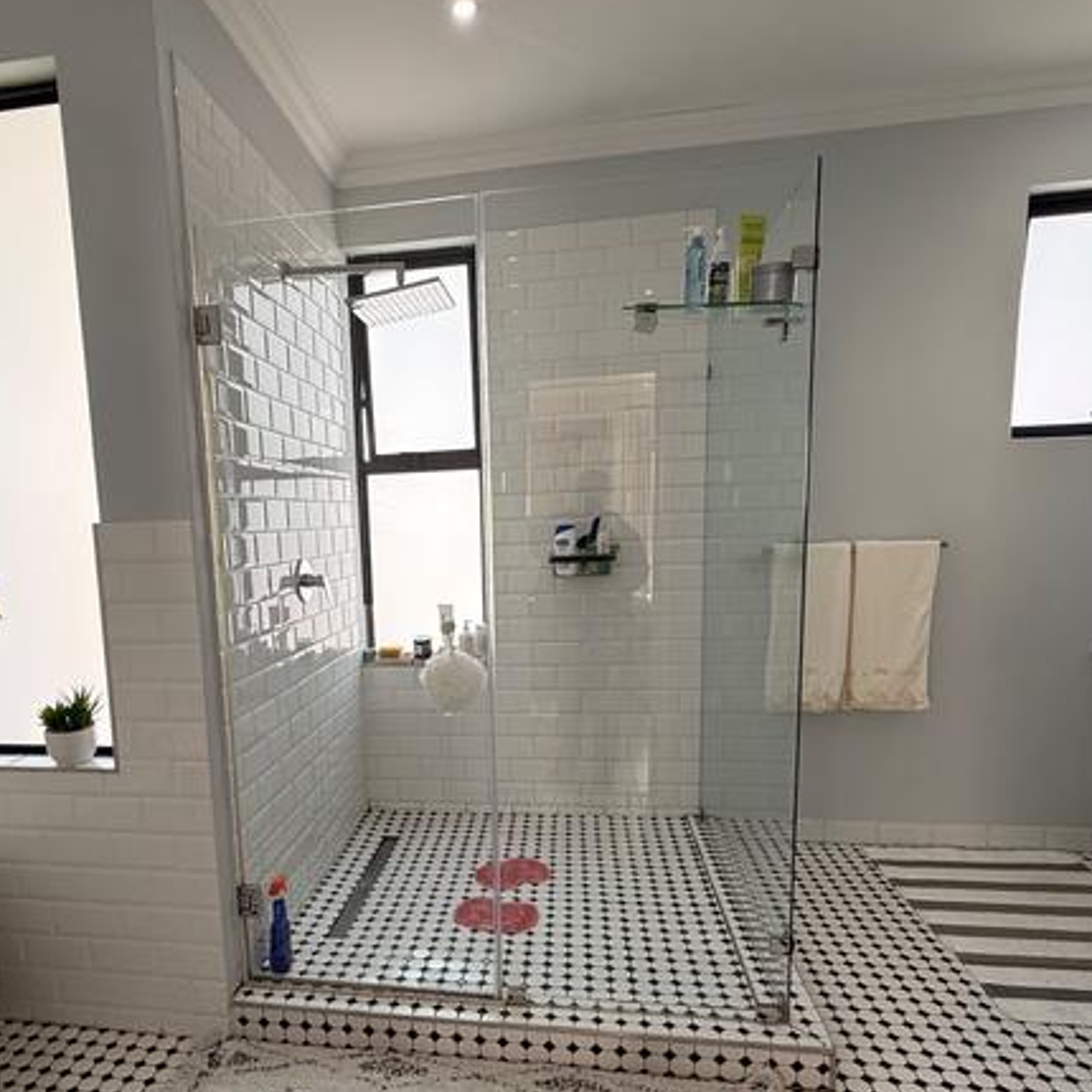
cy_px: 645
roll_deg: +2.1
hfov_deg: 66.6
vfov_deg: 66.7
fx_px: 821
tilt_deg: -7.9
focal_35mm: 23
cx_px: 437
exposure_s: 1/100
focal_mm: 2.22
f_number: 2.2
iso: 80
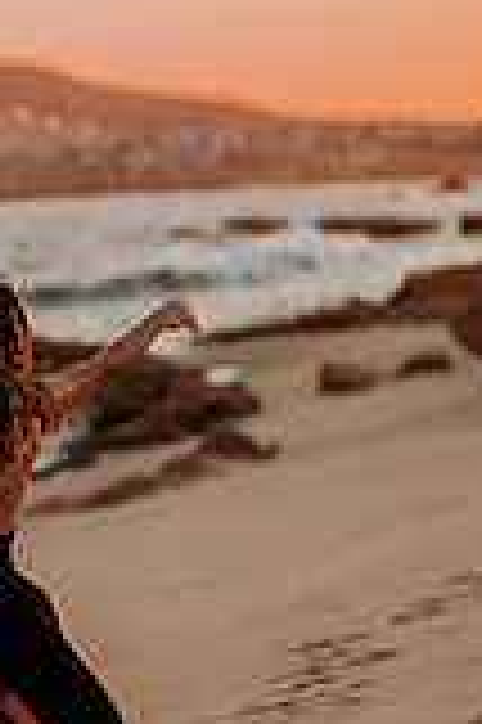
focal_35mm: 162
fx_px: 3260
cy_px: 319
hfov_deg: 8.3
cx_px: -153
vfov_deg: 12.7
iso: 100
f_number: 1.4
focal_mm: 58
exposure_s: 1/800
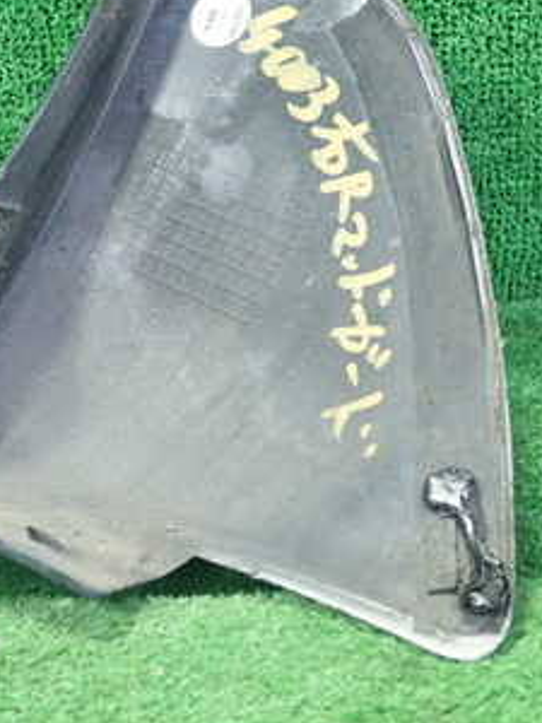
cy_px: 253
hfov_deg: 24.2
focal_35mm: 60
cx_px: 157
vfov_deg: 32.0
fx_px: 1253
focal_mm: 5.5
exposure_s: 1/125
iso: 640
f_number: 2.3
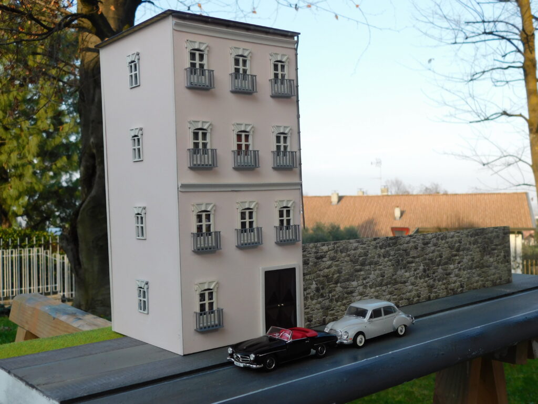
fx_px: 622
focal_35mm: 40
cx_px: 269
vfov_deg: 36.0
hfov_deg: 46.8
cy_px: 202
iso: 125
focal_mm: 7.1
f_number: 3.6
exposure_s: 1/400
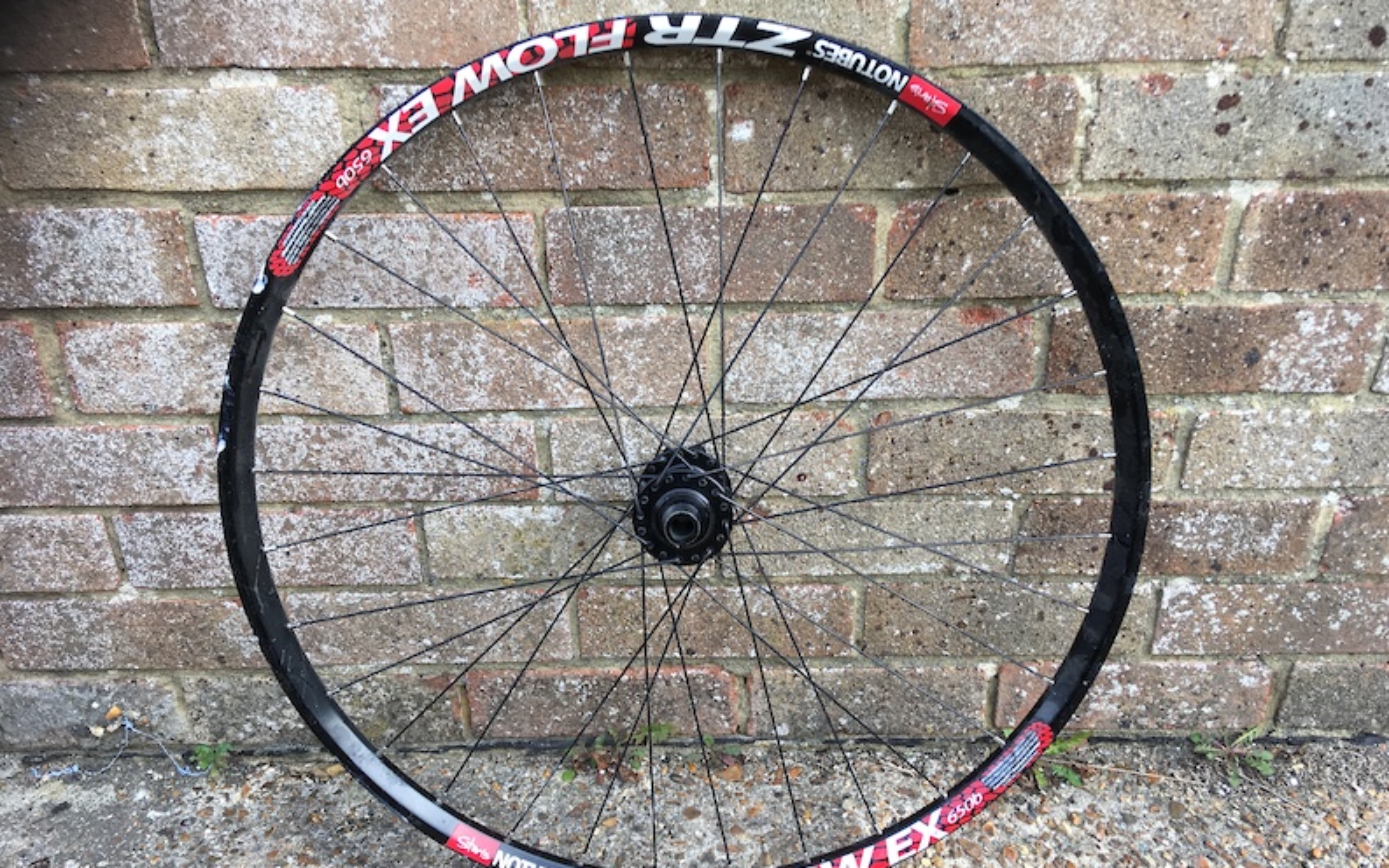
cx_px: 699
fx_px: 1174
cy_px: 474
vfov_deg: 40.6
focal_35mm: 31
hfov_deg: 61.2
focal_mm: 4.15
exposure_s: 1/100
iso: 25
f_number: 2.2
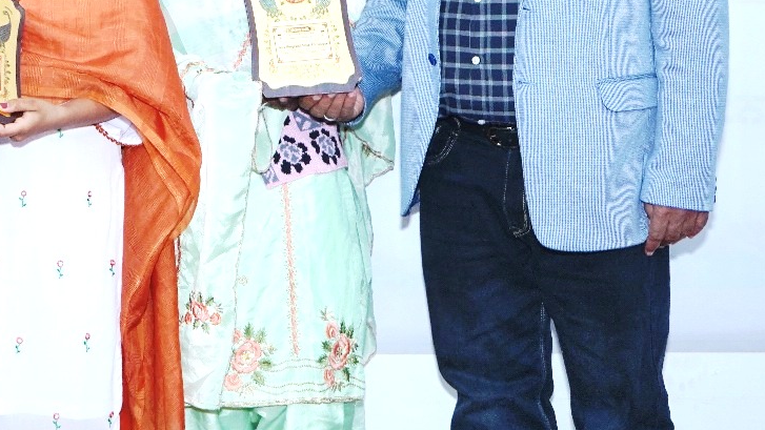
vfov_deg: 9.9
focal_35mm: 121
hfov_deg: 17.3
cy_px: -86
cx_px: 17
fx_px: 2455
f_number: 6.3
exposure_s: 1/80
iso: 1600
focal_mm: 56
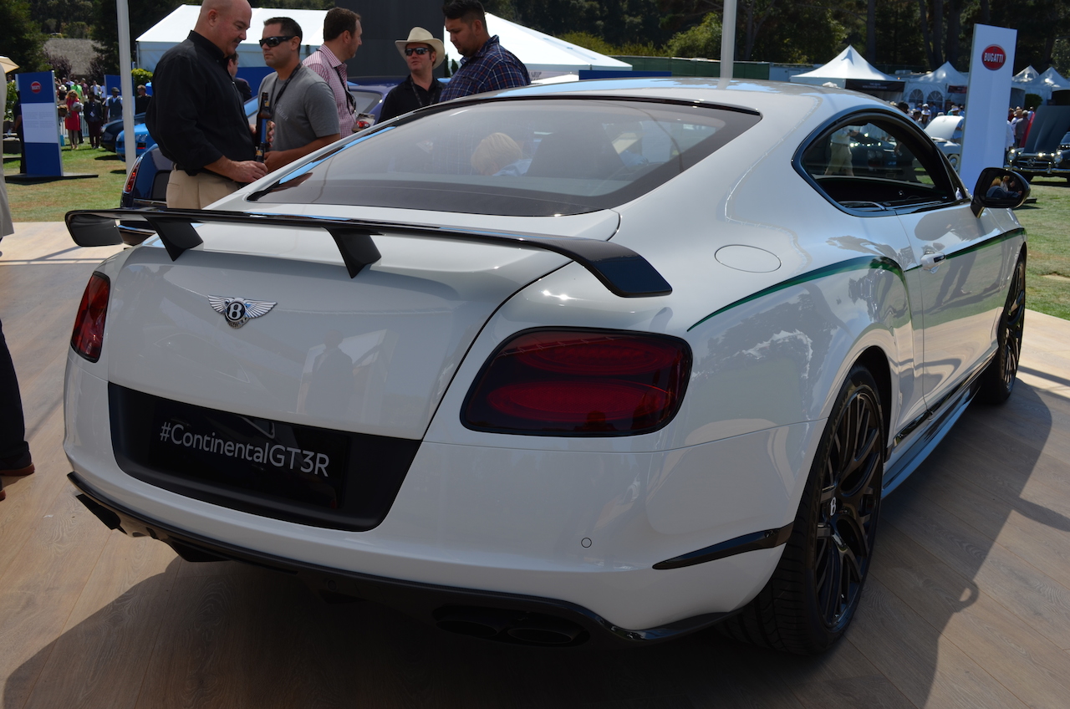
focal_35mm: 36
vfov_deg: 36.7
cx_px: 535
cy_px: 354
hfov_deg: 53.2
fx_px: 1068
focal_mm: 24
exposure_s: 1/320
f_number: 8
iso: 100
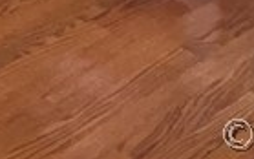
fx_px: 1572
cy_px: -537
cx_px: -504
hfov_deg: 8.0
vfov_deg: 5.0
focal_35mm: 227
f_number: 2.2
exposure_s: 1/30
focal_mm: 4.15
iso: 32
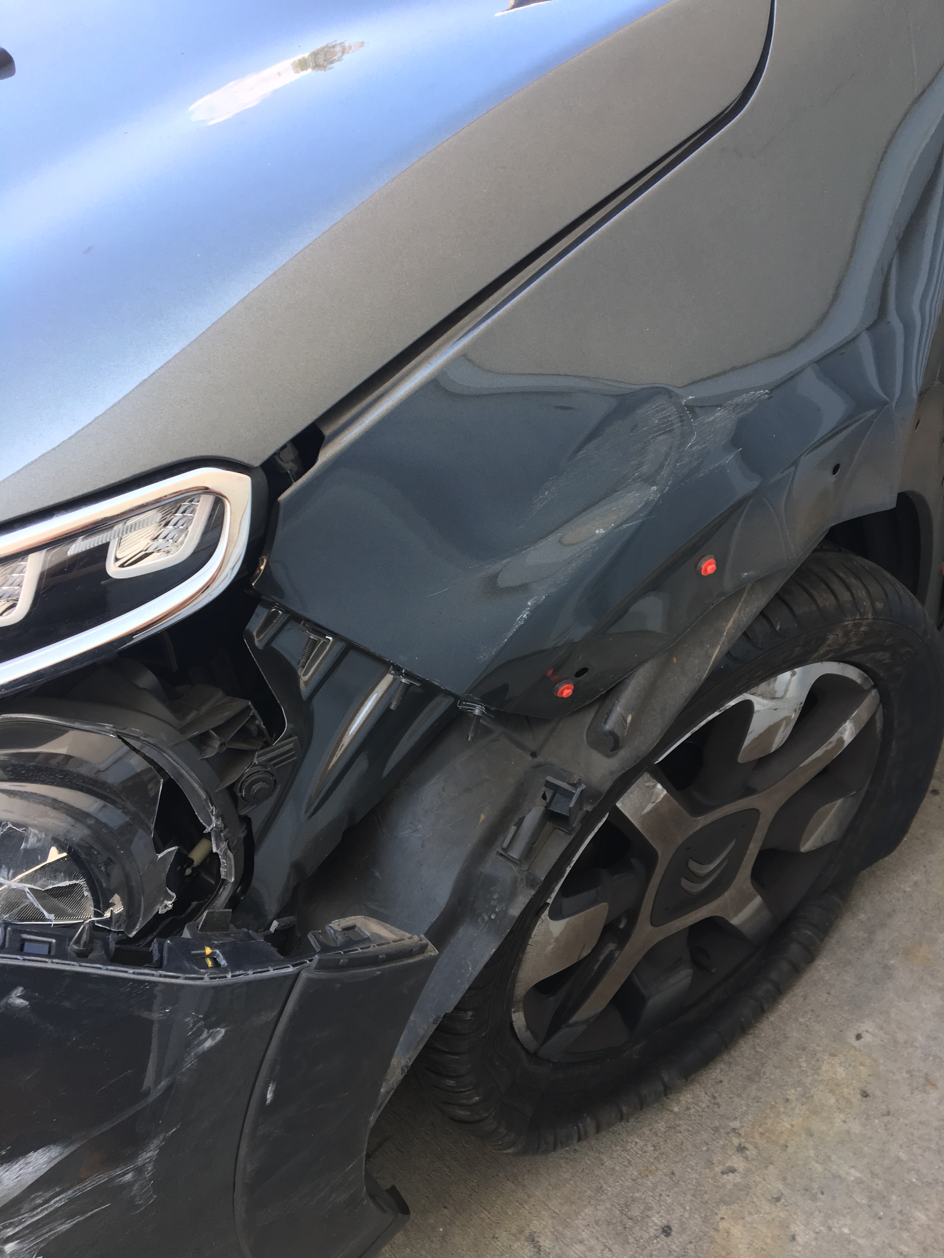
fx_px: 1054
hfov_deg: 48.2
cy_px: 629
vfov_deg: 61.7
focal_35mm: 29
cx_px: 472
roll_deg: +9.5
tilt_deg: -38.6
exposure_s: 1/100
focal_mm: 4.15
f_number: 2.2
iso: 25
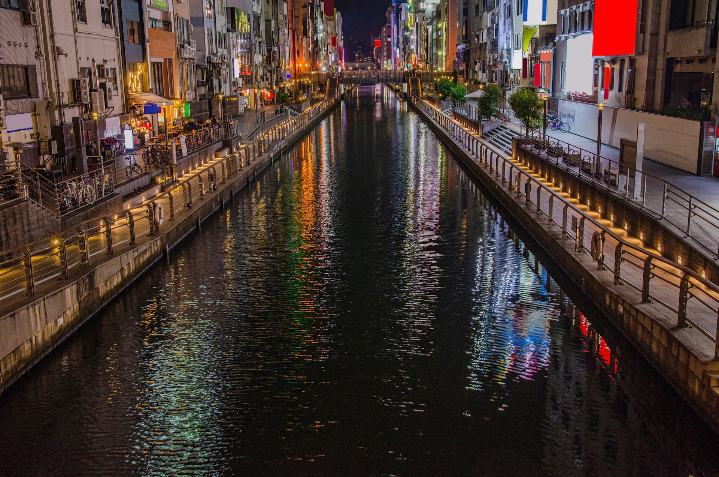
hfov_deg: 49.6
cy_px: 238
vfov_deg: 34.1
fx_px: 777
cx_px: 360
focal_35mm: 39
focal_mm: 26
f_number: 5.6
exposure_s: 1/13
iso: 320
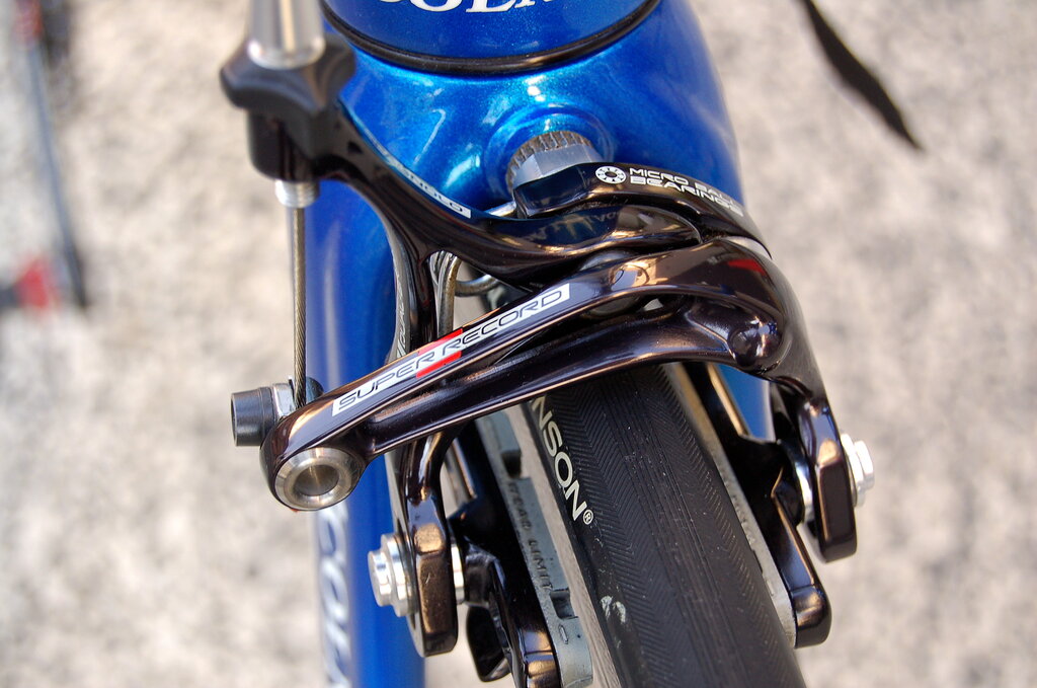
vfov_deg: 18.1
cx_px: 518
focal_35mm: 75
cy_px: 344
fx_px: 2157
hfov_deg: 27.0
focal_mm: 50
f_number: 5.6
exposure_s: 1/50
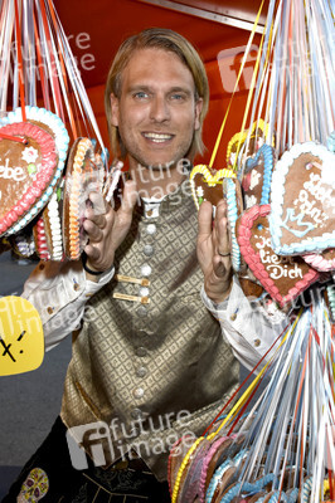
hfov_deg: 34.2
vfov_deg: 49.6
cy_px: 252
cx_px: 168
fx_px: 545
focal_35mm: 39
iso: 500
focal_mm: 26
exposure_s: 1/160
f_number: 6.3
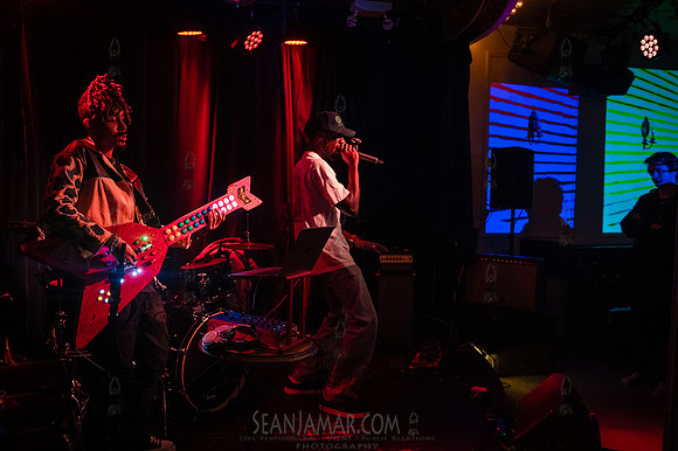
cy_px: 226
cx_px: 339
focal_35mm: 32
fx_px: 602
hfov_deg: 58.7
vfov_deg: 41.1
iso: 12800
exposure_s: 1/250
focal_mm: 32
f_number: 3.5
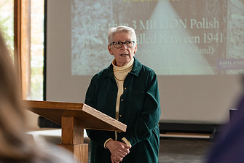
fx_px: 997
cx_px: 130
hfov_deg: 13.9
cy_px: 94
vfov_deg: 9.4
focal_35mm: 147
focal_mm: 85
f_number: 3.2
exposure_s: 1/200
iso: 800
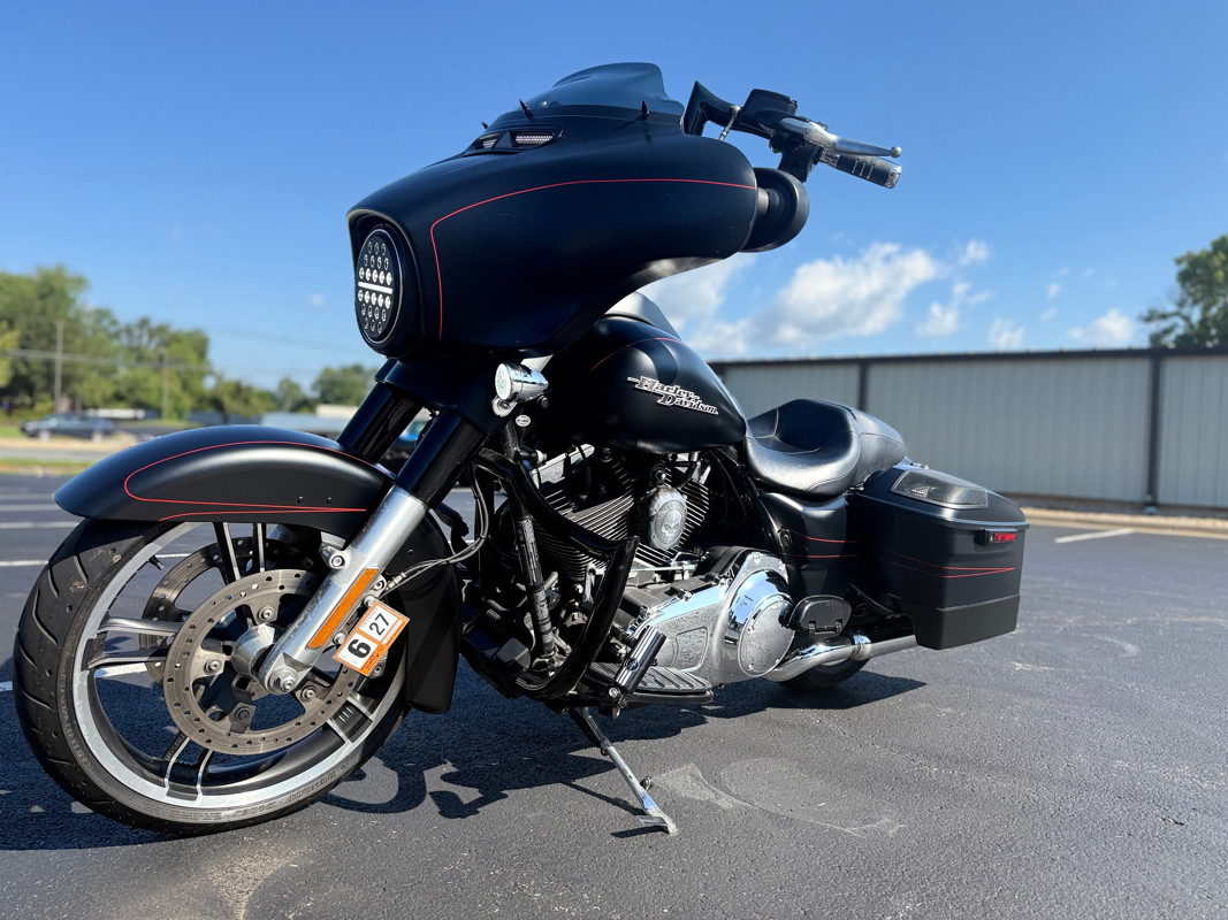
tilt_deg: -1.5
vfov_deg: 56.8
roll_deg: -2.4
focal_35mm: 24
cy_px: 460
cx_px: 614
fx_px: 851
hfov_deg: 71.6
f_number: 1.78
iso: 80
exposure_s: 1/2445
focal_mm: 6.76
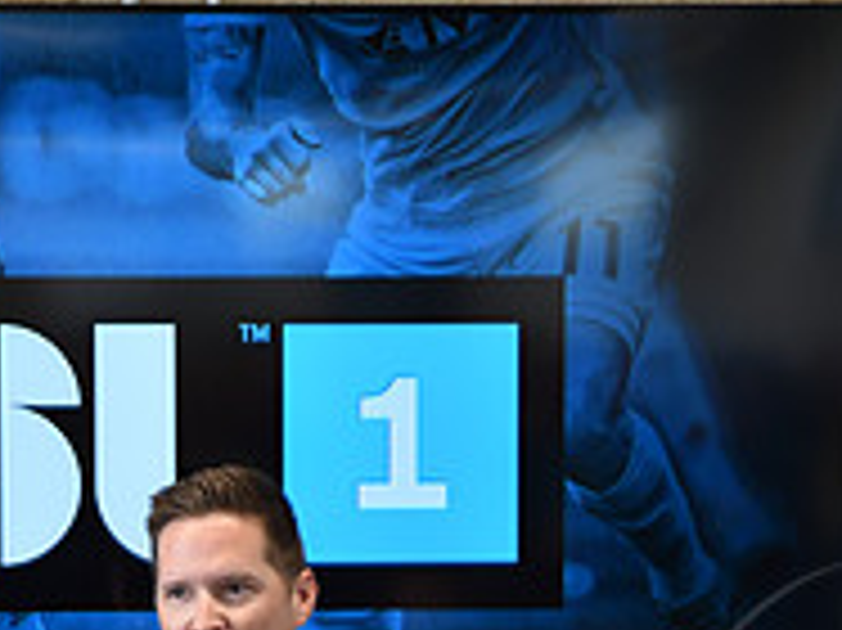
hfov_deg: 9.5
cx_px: 194
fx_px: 5080
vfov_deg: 7.0
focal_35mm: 209
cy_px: 853
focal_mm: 70
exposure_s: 1/60
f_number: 2.8
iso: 400
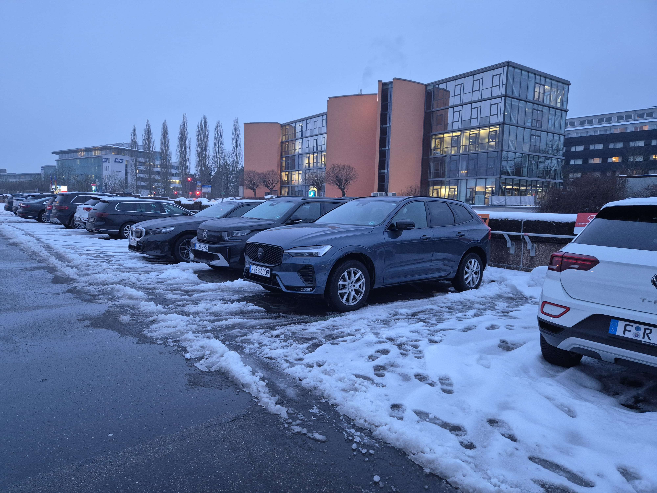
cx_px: 328
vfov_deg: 58.9
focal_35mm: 23
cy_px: 246
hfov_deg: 73.9
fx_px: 437
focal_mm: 5.4
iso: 640
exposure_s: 1/100
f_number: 1.8
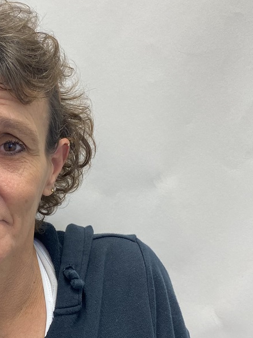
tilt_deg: -1.7
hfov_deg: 26.5
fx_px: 517
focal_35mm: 53
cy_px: 196
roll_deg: +2.5
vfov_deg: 36.1
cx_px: 19
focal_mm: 4.25
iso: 64
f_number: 1.8
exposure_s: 1/60
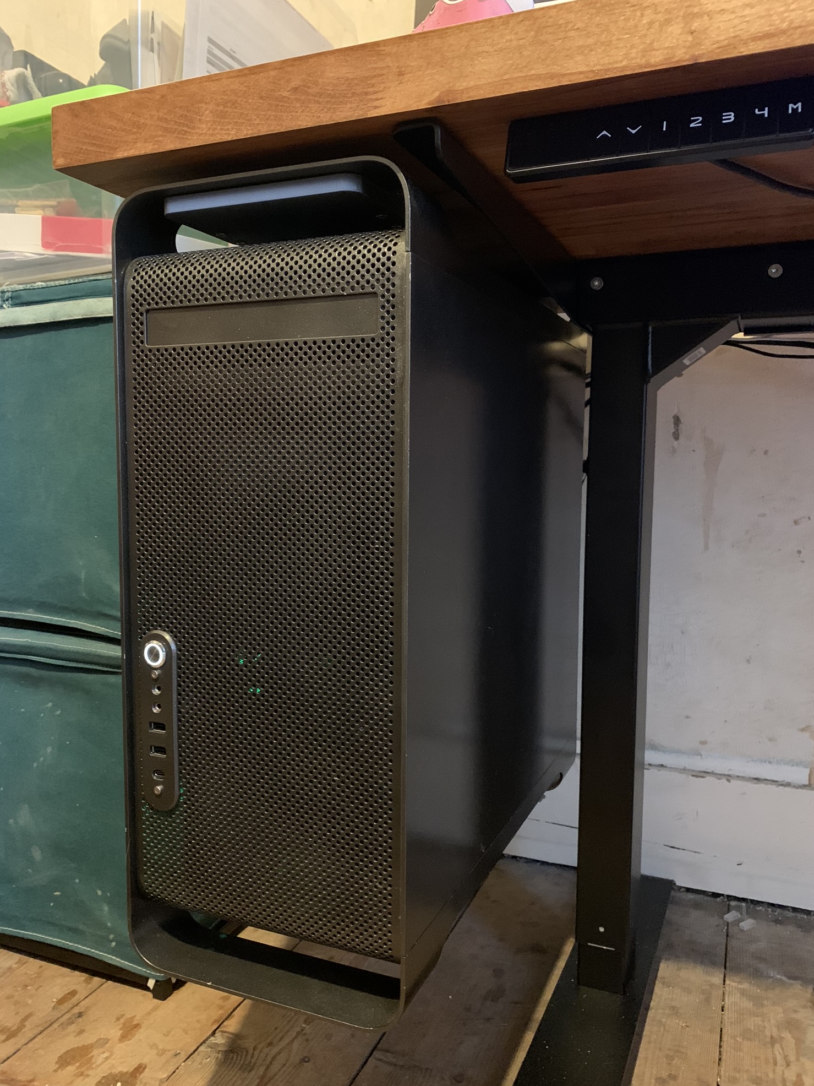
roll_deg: -1.3
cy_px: 545
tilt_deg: -3.6
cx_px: 405
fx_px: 847
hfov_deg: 51.4
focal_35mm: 27
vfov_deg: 65.3
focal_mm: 4.25
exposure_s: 1/17
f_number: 1.8
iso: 640
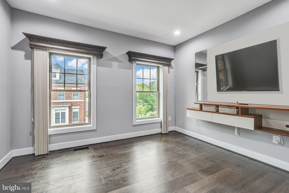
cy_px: 96
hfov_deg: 100.4
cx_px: 144
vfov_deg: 77.3
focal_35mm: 15
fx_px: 120
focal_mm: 10
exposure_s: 1/2.5
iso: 50
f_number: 8
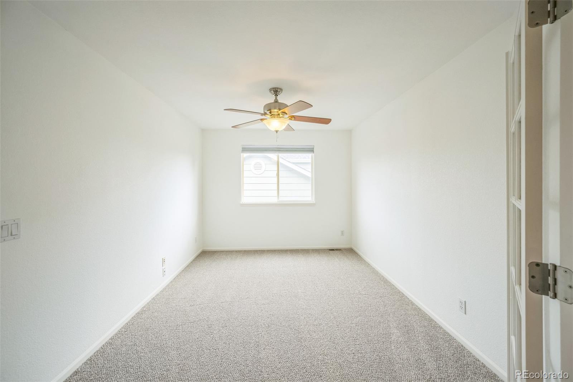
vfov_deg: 81.2
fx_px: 223
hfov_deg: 104.3
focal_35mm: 14
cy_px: 191
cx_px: 286
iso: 400
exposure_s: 1/100
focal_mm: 14
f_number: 7.1
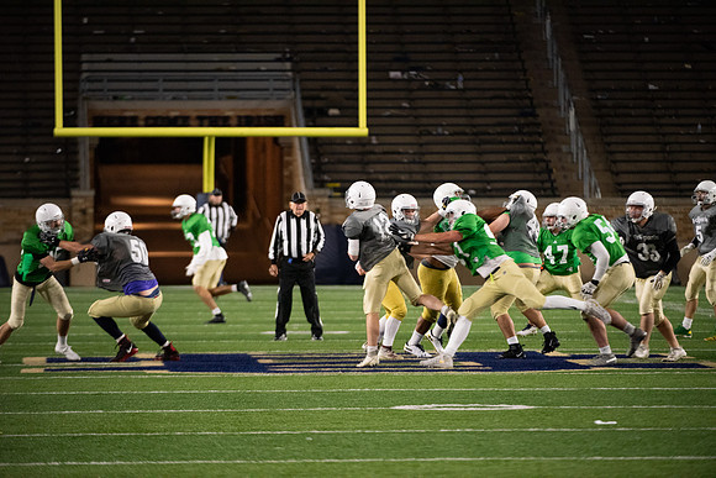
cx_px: 358
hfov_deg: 6.9
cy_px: 239
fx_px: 5968
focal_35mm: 300
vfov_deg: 4.6
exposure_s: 1/500
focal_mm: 300
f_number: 4
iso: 5000
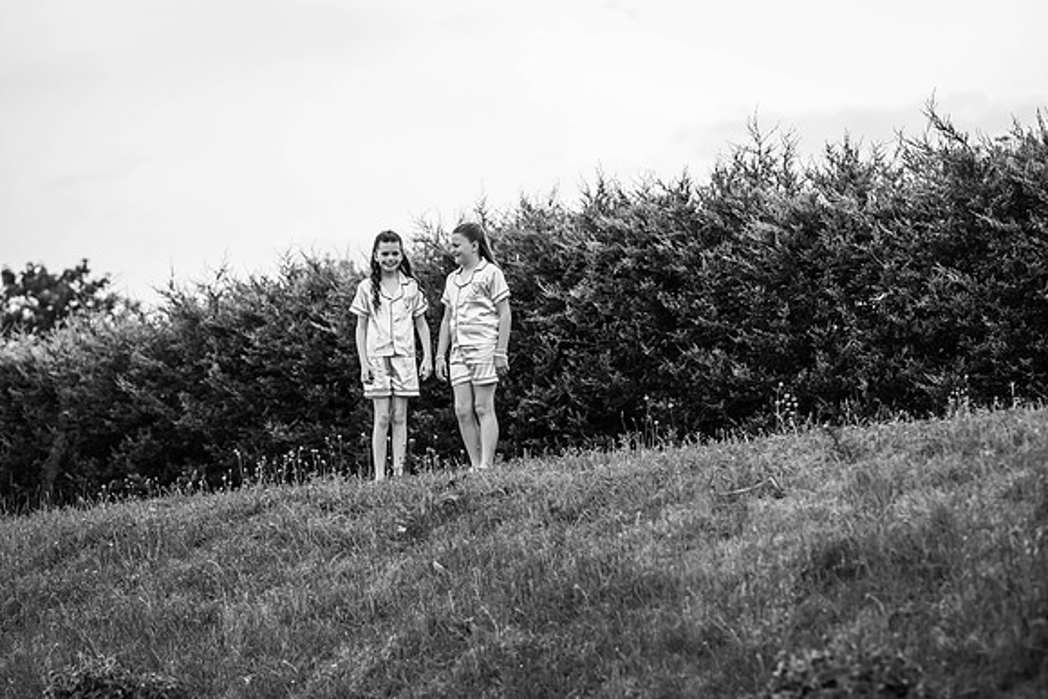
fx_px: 2475
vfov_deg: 16.1
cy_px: 350
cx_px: 524
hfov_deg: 23.9
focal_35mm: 85
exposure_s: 1/5000
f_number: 2.8
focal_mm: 85
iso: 400
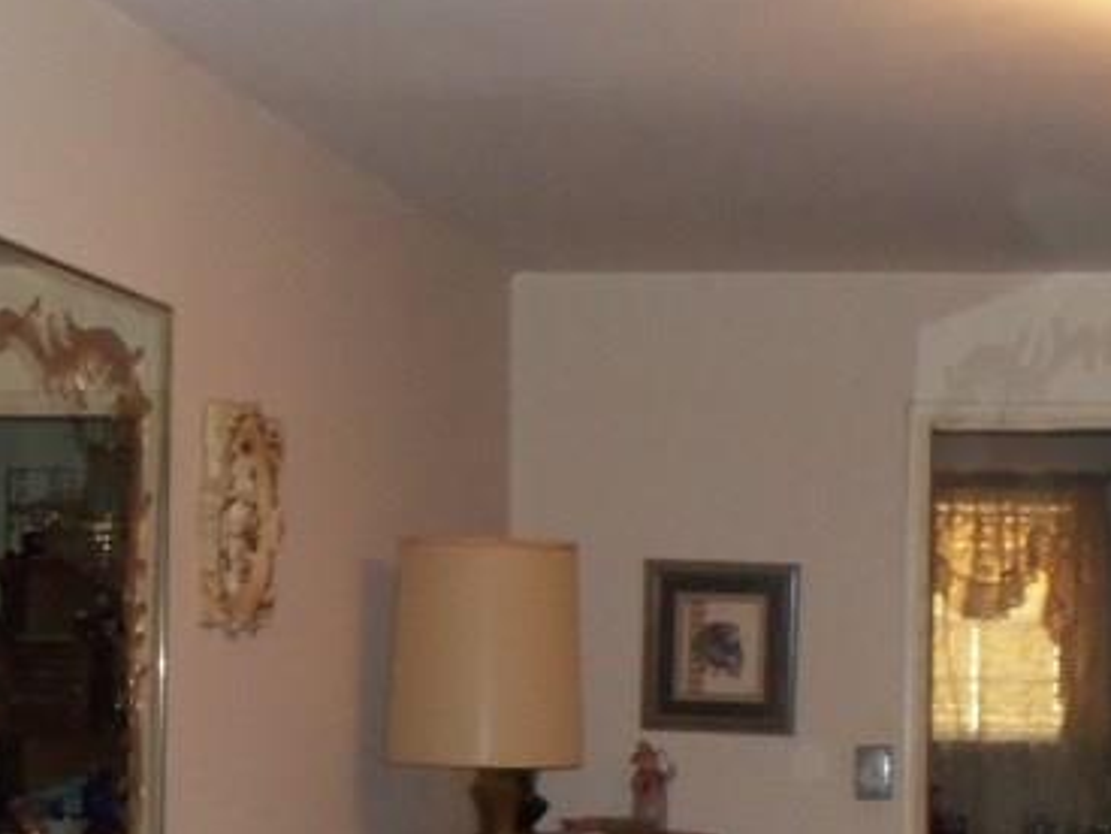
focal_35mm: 78
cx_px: 885
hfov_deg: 24.6
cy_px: 801
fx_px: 2503
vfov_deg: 18.5
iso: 320
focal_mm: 5.1
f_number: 3.3
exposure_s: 1/60
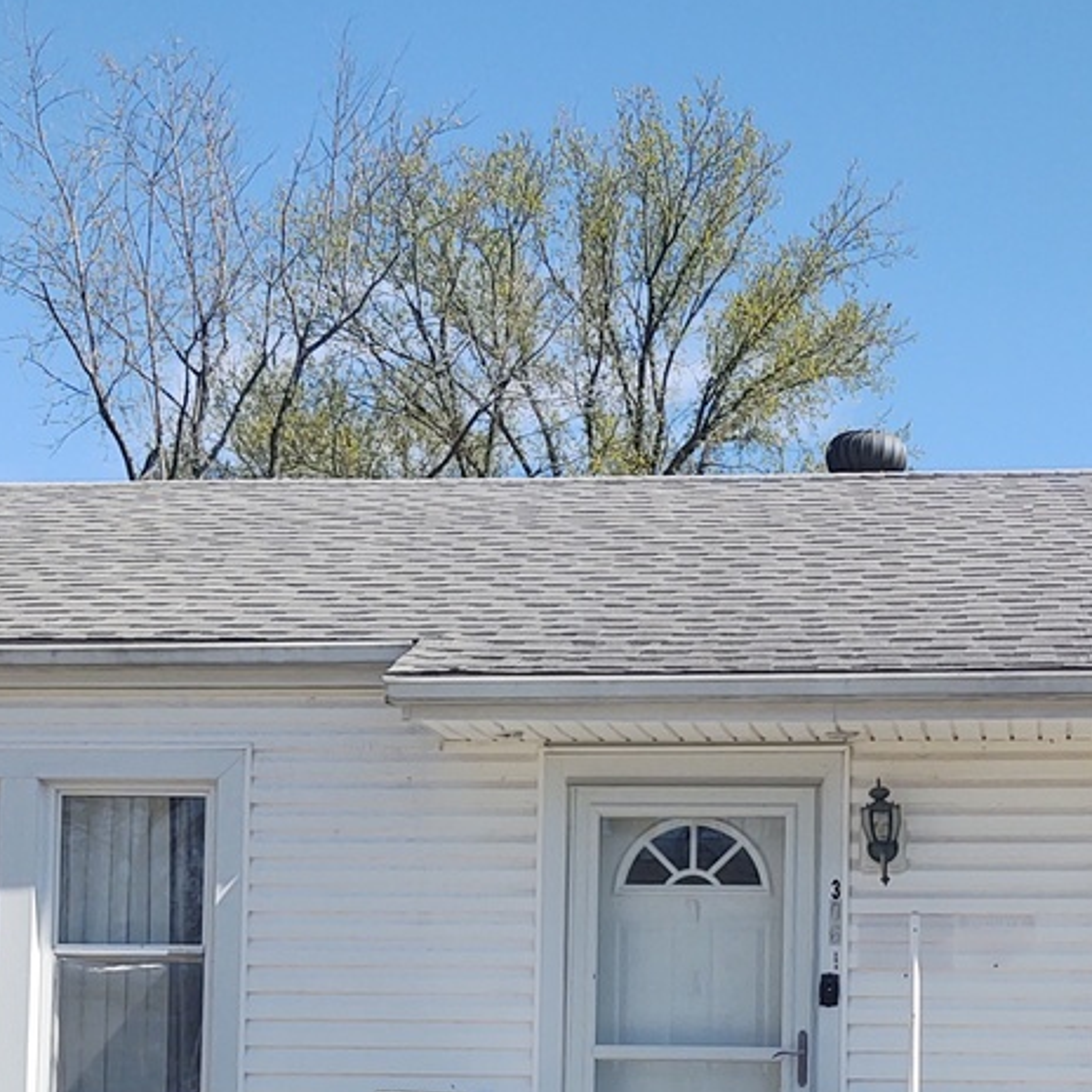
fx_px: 2641
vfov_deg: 22.7
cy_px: 996
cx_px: 725
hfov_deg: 23.3
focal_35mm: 74
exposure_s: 1/3519
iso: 100
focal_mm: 4.75
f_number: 1.7
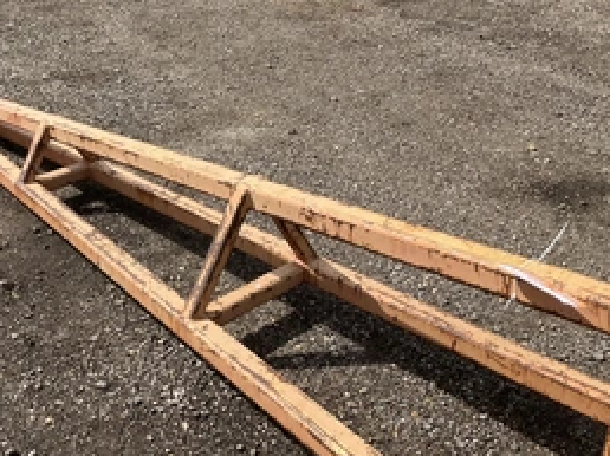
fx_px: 792
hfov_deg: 41.7
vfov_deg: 32.1
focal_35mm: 45
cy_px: 203
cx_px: 213
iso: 25
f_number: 1.8
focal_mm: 3
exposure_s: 1/1730
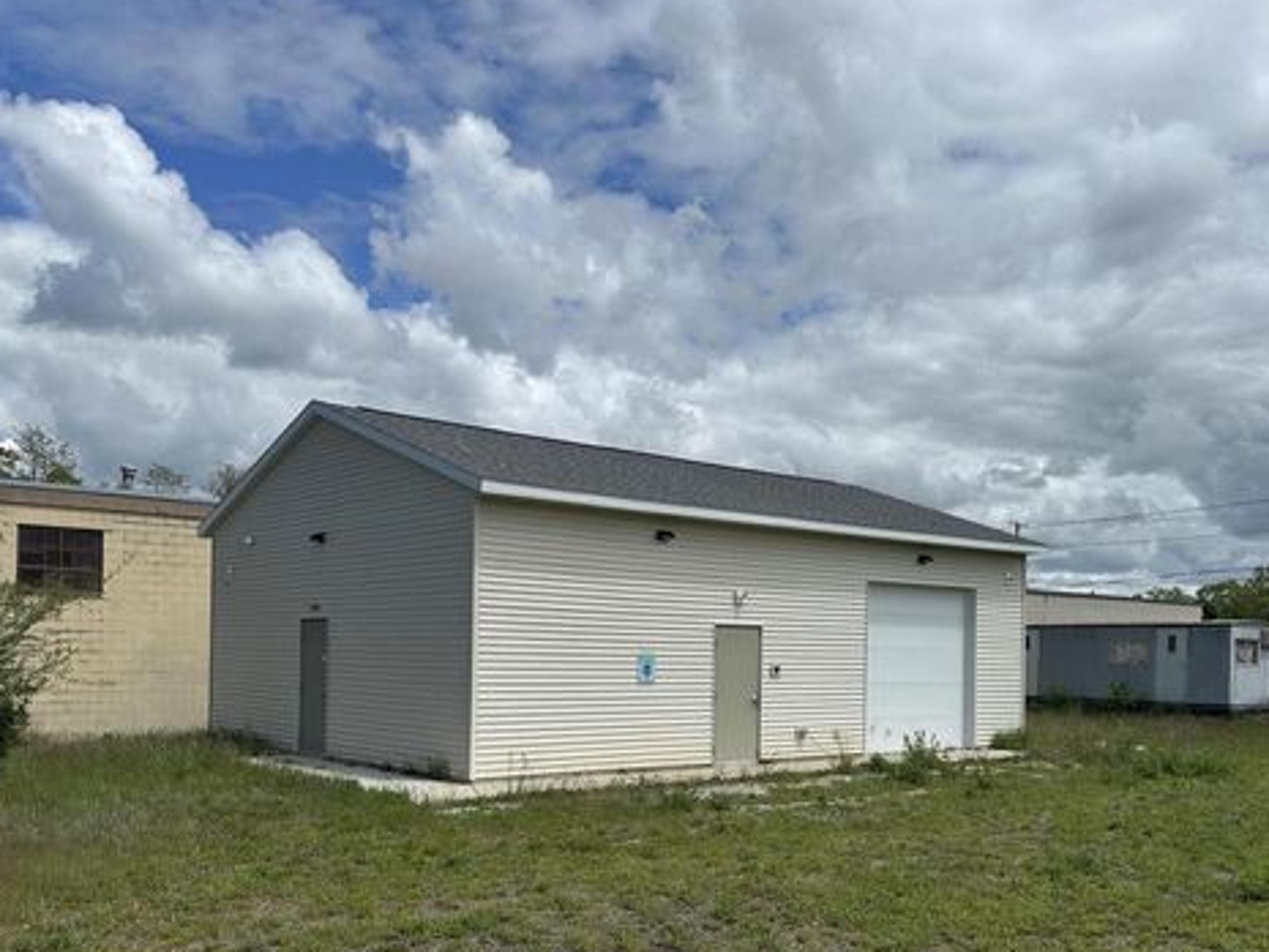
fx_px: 1210
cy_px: 638
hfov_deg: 55.2
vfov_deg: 42.4
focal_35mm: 33
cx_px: 715
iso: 80
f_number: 1.78
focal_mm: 6.86
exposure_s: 1/9709
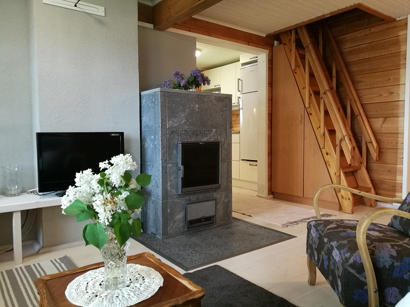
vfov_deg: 51.4
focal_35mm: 27
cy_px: 154
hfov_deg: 65.3
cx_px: 205
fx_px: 320
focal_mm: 4.5
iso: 320
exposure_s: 1/33.3
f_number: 2.2
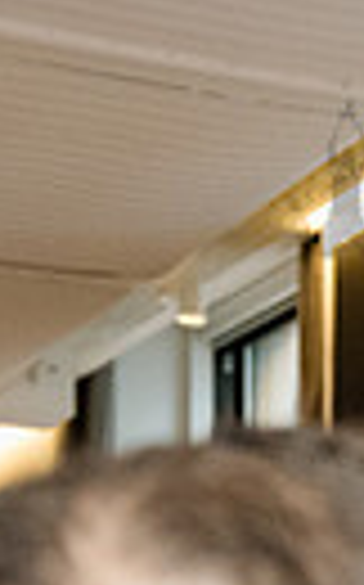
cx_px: 1139
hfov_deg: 7.3
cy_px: 825
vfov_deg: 12.9
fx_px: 2466
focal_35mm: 155
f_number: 3.5
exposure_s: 1/200
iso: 6400
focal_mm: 31
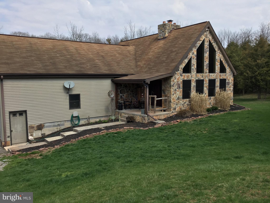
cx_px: 135
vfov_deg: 45.4
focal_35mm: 31
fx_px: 242
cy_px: 102
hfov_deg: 58.4
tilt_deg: -4.5
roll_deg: +1.7
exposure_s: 1/886
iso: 25
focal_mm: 3.3
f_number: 2.4
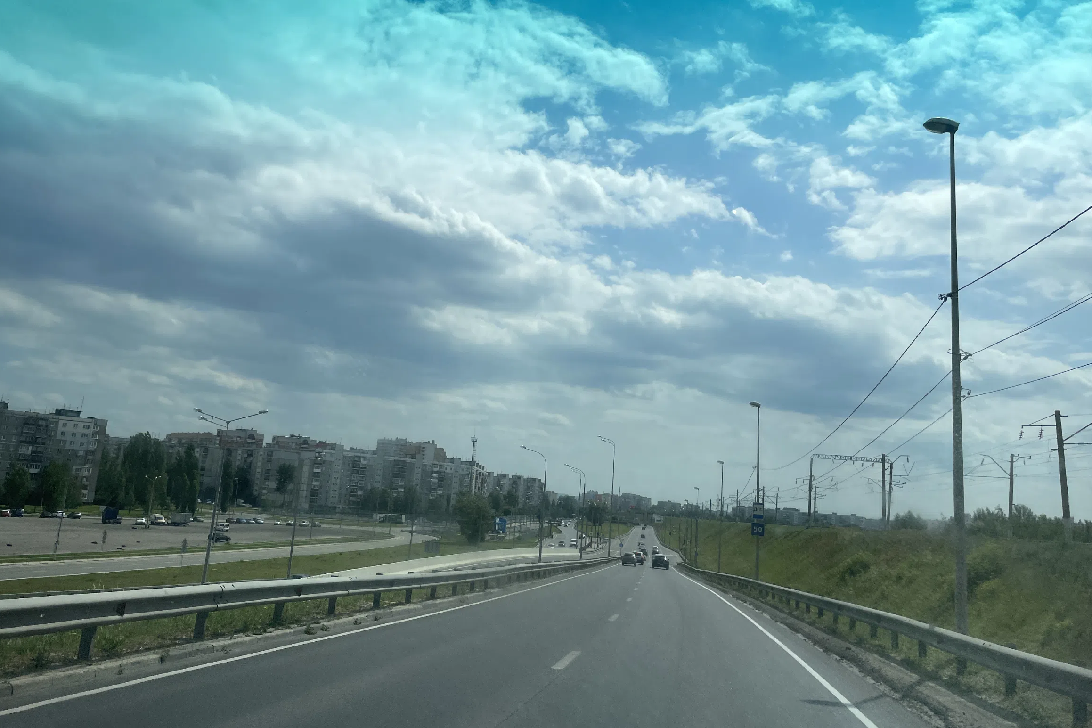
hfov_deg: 65.5
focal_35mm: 28
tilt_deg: +12.5
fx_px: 849
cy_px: 349
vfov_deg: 46.4
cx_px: 529
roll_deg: -2.9
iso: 32
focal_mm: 4.2
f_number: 1.6
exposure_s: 1/11905
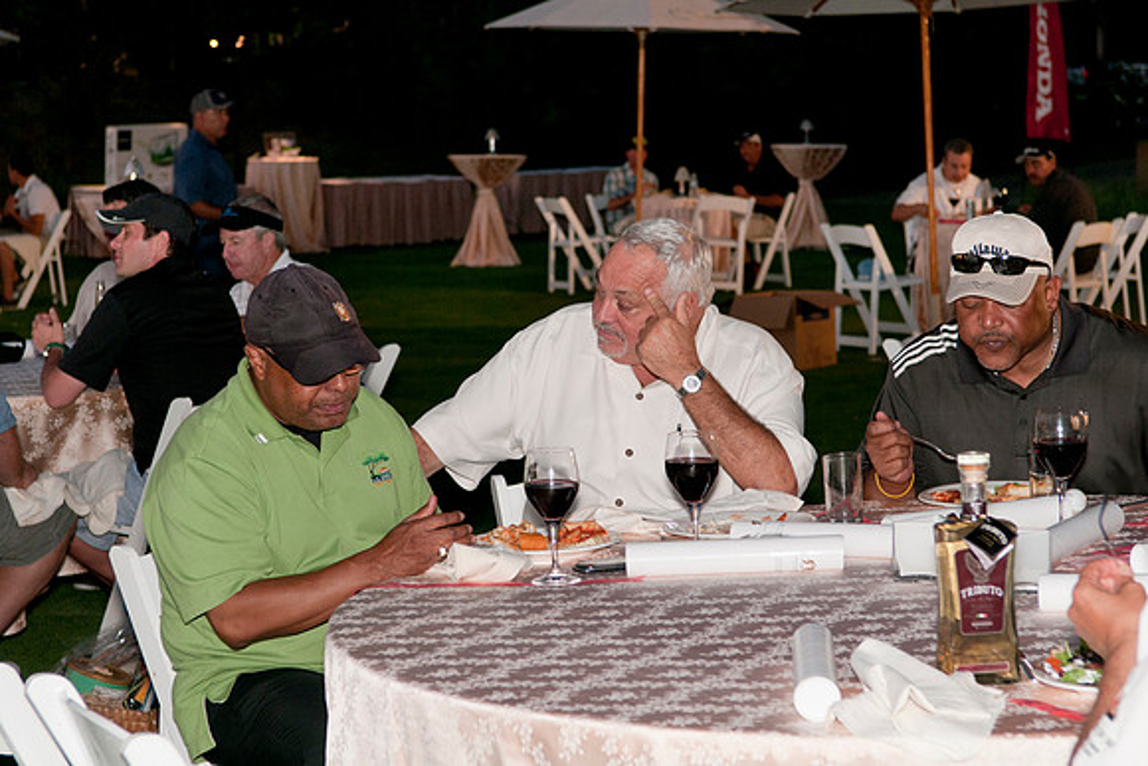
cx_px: 553
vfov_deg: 15.9
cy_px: 398
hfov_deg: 23.6
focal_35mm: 86
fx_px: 2749
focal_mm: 55
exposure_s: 1/60
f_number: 5
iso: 200
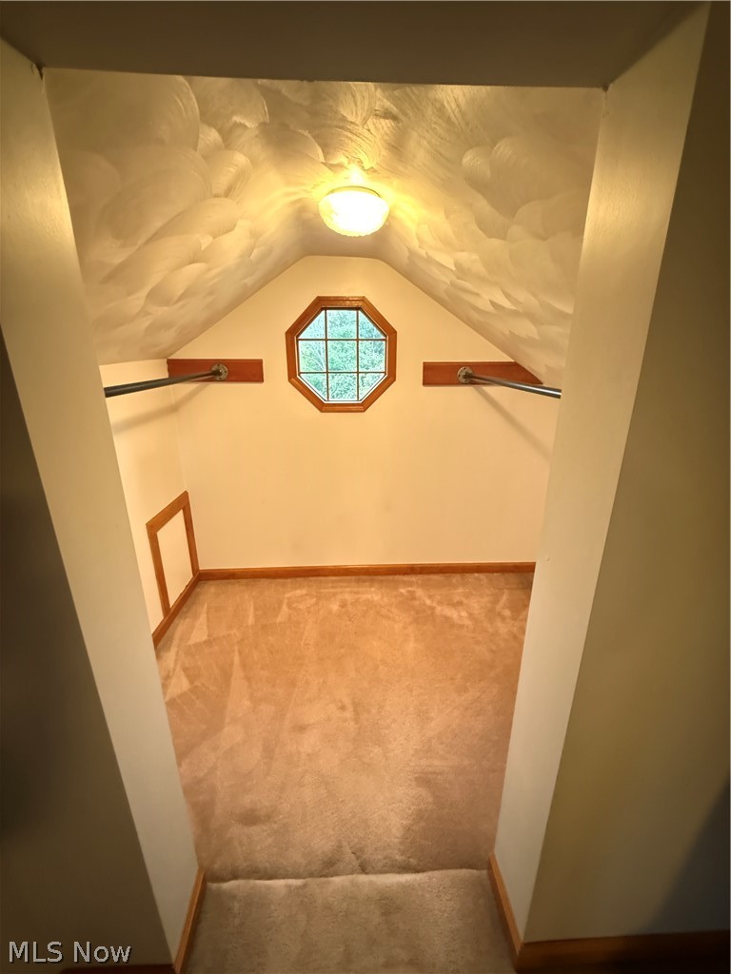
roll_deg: +0.7
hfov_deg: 85.7
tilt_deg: -16.6
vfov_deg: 102.1
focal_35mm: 14
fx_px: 394
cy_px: 487
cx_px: 366
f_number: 2.2
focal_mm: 2.22
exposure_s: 1/30
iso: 1600
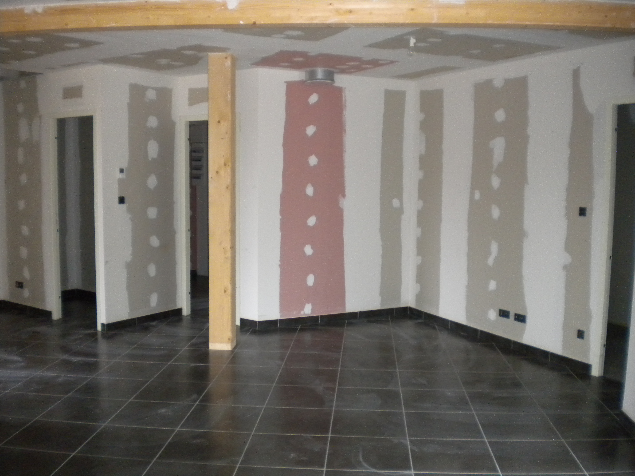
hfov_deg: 52.6
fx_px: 642
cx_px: 318
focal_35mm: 35
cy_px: 238
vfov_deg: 40.7
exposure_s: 1/30
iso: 400
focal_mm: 6.3
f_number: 3.1
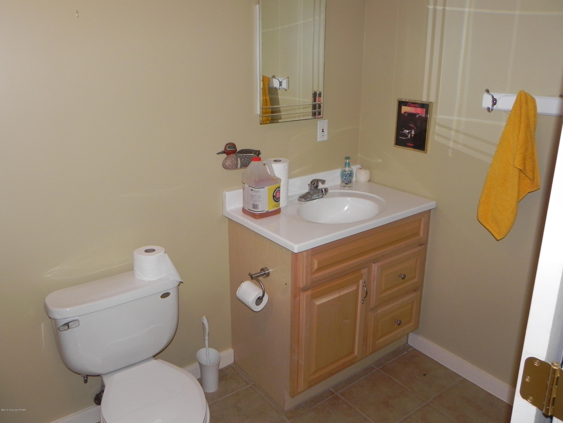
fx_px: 472
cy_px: 212
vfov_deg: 48.2
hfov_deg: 61.7
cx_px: 282
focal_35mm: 29
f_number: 2.8
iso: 200
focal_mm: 5.2
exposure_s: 1/30
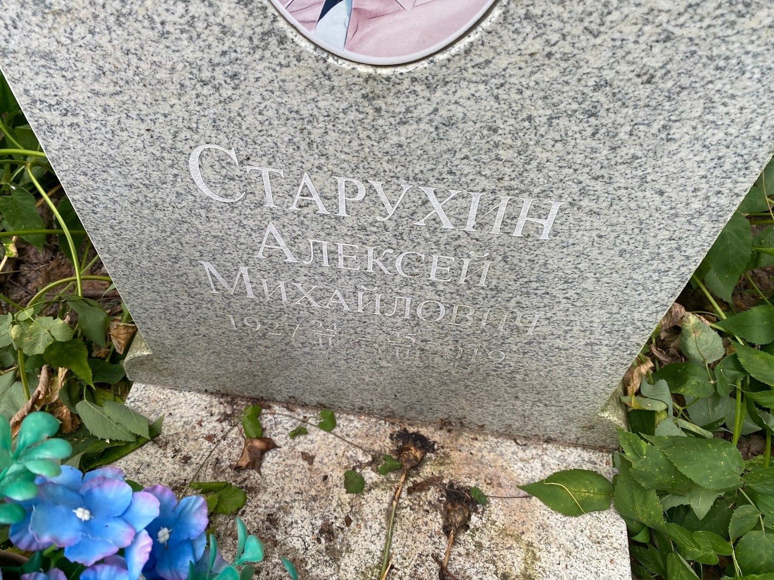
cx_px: 387
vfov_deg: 53.1
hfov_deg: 67.3
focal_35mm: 26
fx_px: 581
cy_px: 290
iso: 40
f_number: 1.8
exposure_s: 1/122
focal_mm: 4.25
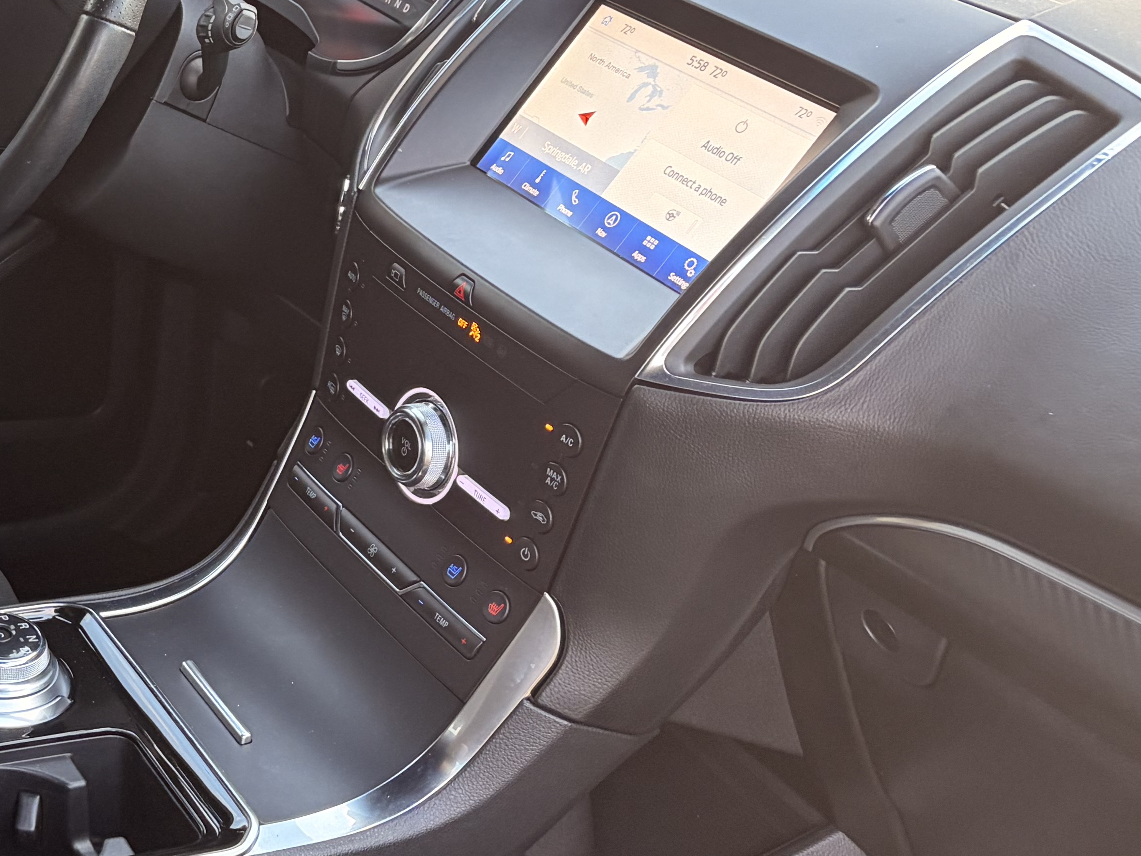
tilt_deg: -23.9
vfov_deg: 23.2
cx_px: -165
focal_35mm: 63
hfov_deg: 27.6
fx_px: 2077
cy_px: 272
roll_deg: +2.2
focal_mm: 5.96
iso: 160
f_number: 1.6
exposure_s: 1/60
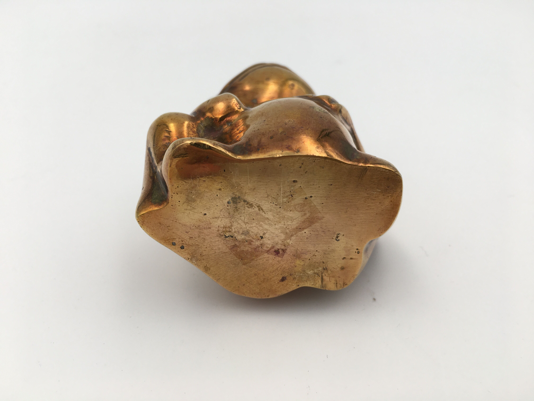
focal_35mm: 29
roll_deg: +0.9
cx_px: 267
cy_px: 200
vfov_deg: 48.2
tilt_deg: -35.9
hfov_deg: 61.7
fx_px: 447
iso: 25
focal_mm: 4.15
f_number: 2.2
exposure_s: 1/112
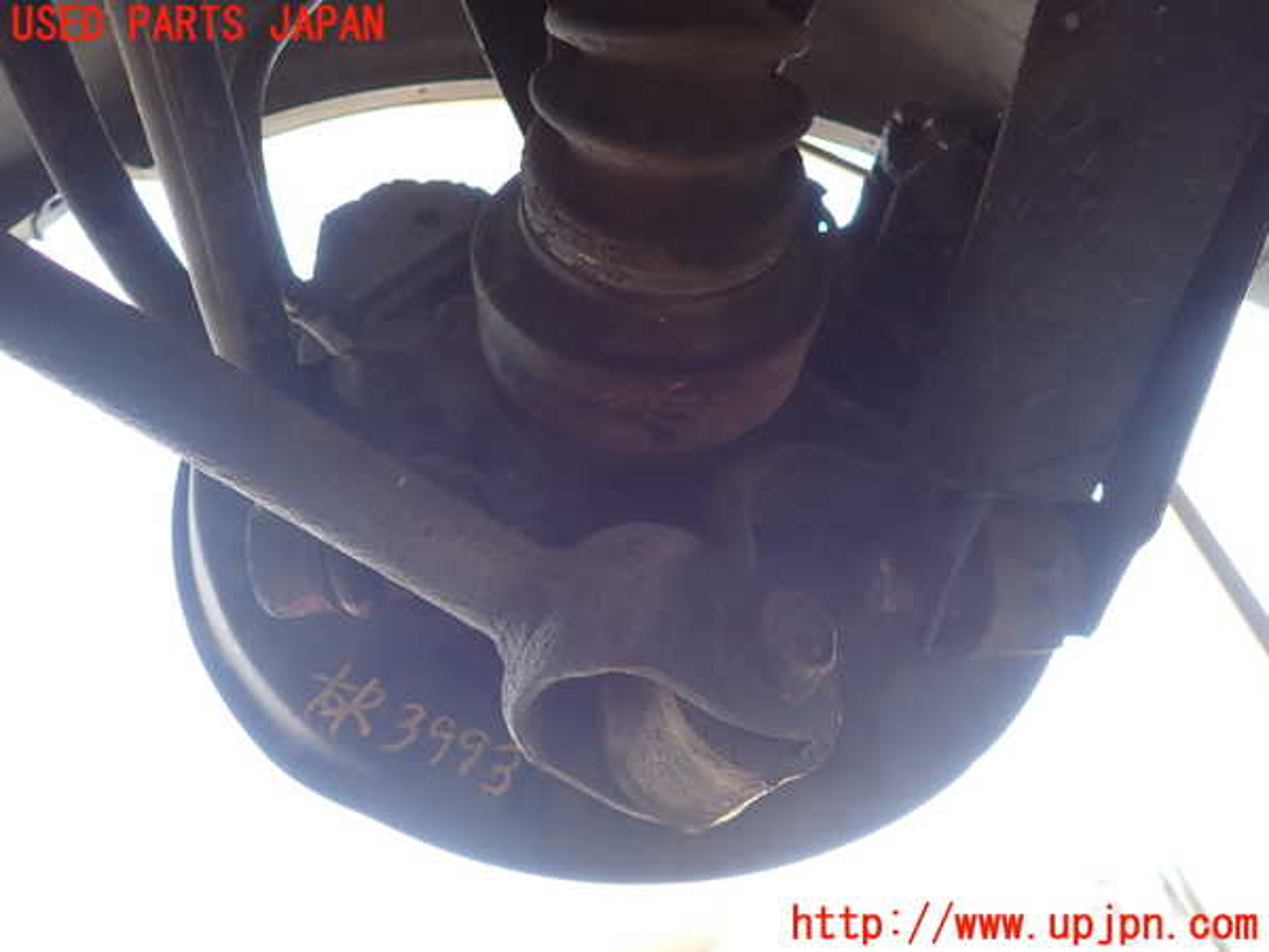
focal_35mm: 25
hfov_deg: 69.4
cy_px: 476
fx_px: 916
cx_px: 634
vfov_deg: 54.9
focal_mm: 4.5
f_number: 2
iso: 125
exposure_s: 1/60
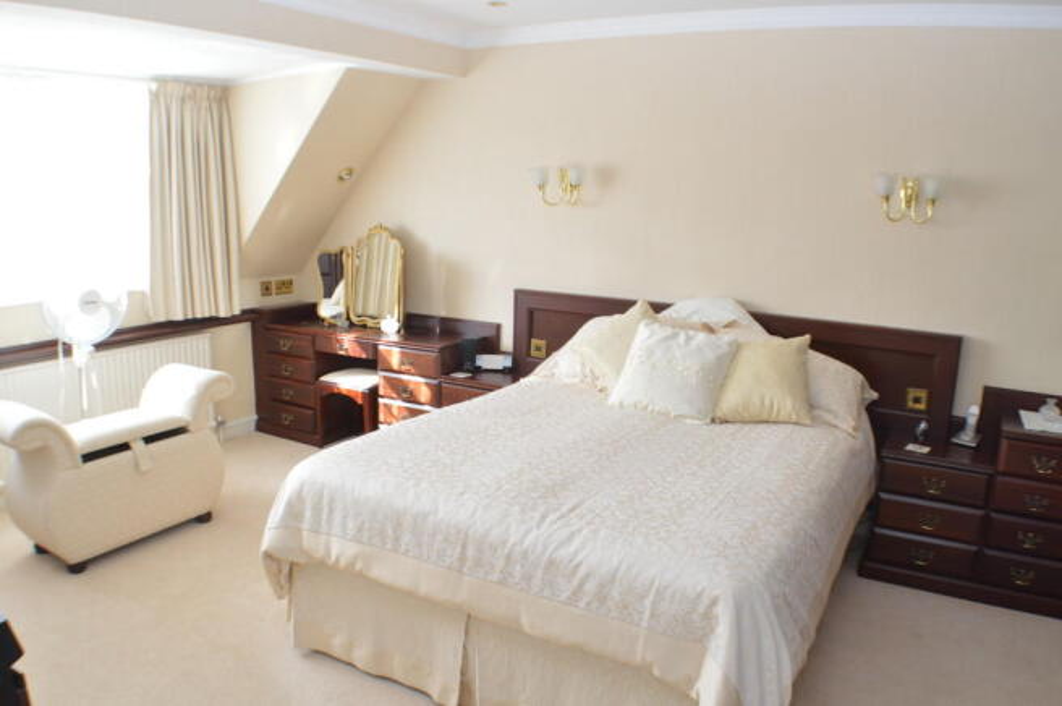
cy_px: 353
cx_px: 531
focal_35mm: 33
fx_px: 973
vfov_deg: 39.9
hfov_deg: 57.3
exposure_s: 1/10
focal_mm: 22
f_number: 8
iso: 200
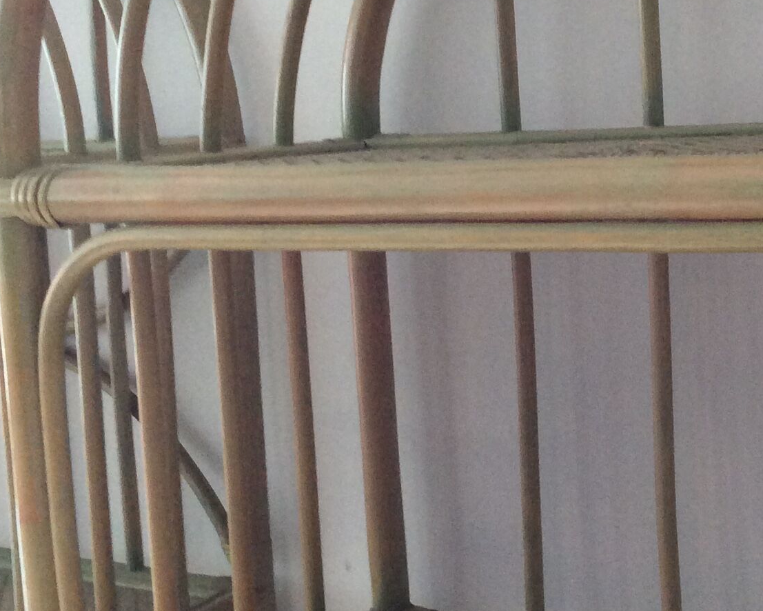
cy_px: 277
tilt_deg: -8.1
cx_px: 604
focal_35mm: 73
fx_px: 1649
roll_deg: +2.0
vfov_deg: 21.0
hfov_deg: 25.6
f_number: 2.4
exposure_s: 1/25
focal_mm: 3.3
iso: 100
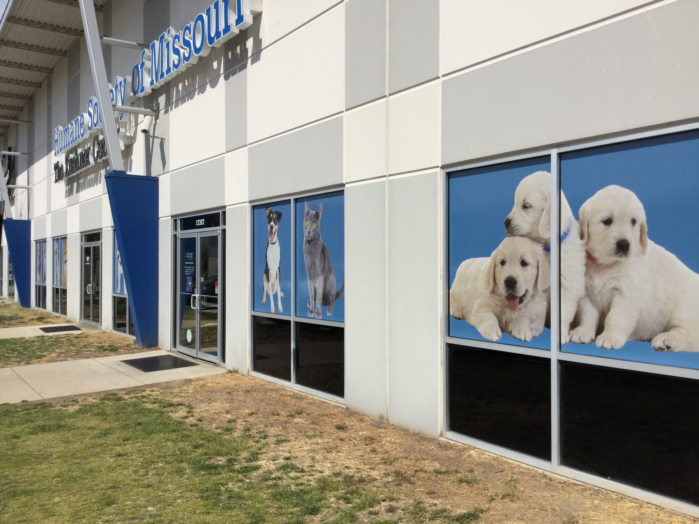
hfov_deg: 58.4
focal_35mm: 31
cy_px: 262
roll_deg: -1.7
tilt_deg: -0.5
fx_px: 626
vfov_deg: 45.4
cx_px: 350
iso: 25
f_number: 2.4
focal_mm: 3.3
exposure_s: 1/2809
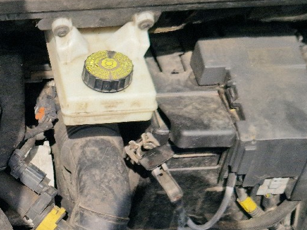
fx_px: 763
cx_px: -80
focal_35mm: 86
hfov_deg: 20.9
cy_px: 227
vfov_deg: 16.8
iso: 50
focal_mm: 5.4
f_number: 1.8
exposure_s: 1/1667
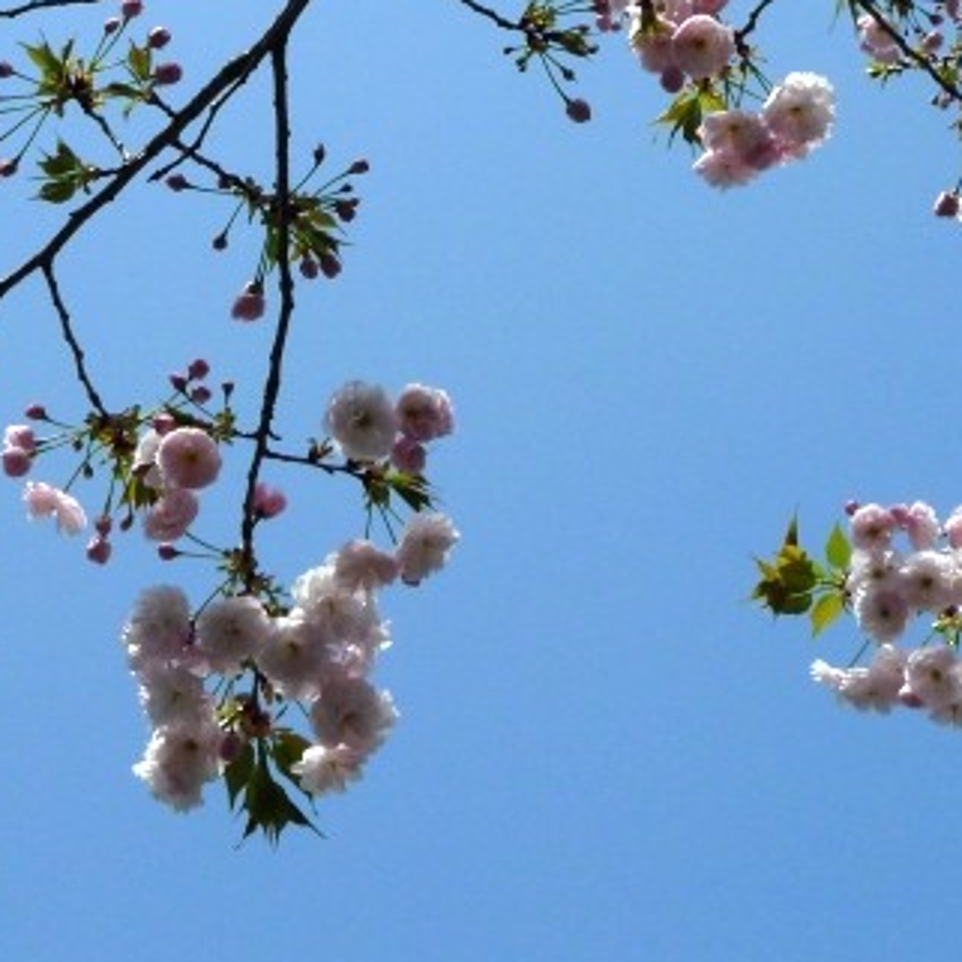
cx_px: 280
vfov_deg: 19.7
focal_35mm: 88
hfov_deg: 19.6
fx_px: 2767
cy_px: 384
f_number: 8
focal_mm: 12.8
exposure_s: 1/1000
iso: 200
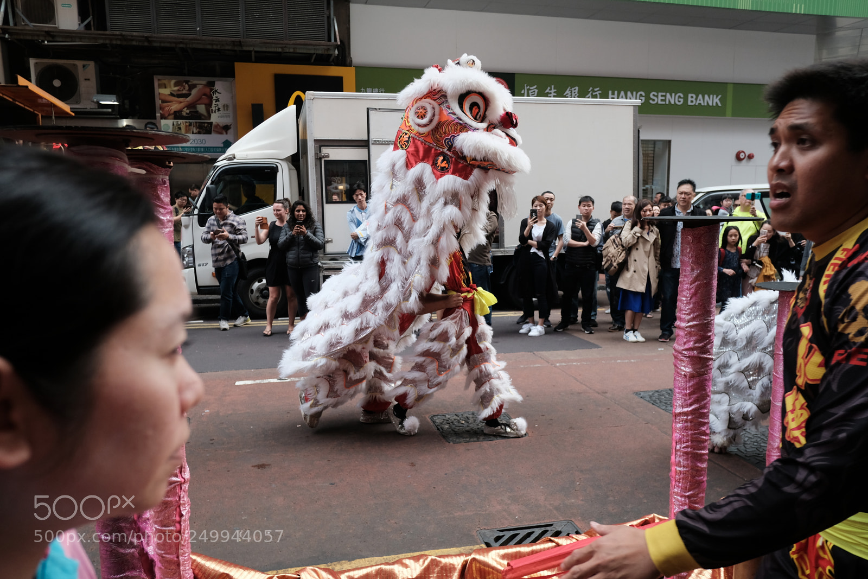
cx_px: 434
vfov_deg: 47.9
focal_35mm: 27
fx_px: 651
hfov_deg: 67.4
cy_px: 290
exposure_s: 1/500
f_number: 4
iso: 500
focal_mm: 18
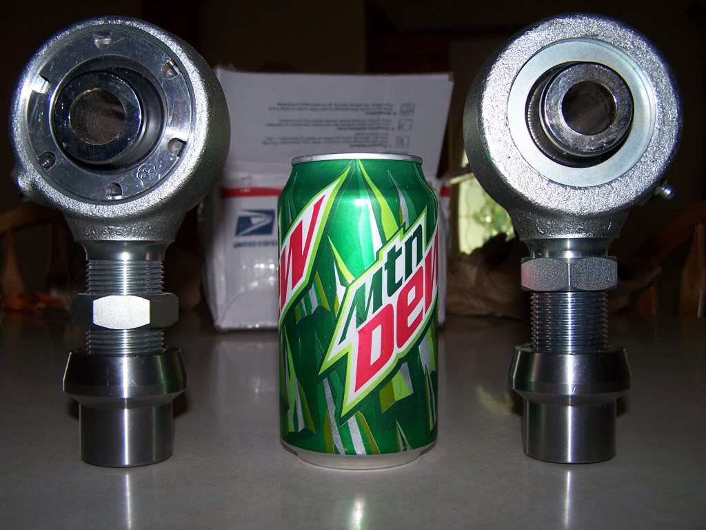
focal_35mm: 38
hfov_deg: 49.0
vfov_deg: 37.7
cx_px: 353
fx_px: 775
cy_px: 265
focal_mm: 6.3
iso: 80
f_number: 2.8
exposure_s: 1/60
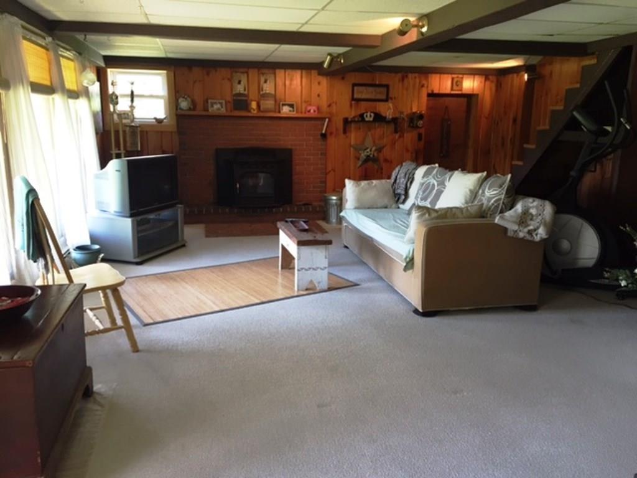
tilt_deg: -11.0
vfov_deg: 48.2
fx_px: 534
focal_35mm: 29
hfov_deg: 61.7
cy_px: 239
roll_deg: -2.3
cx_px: 318
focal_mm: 4.15
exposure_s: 1/30
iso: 64
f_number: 2.2
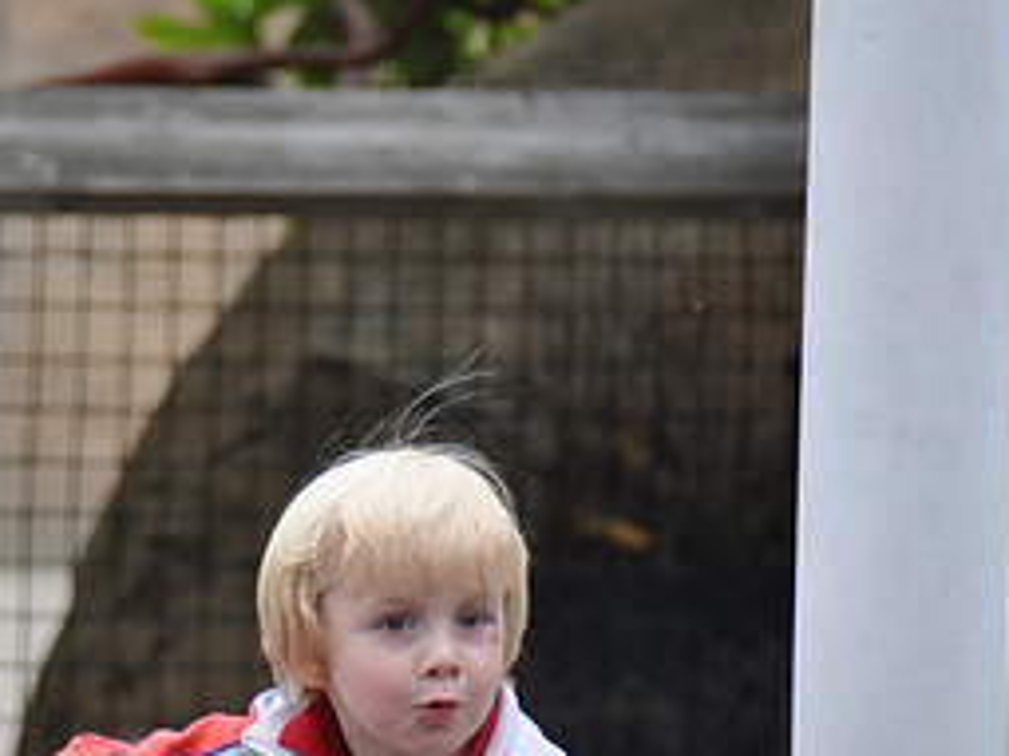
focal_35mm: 982
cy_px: 441
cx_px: -24
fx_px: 28610
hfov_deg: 2.0
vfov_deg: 1.5
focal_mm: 300
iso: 320
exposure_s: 1/400
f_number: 5.6
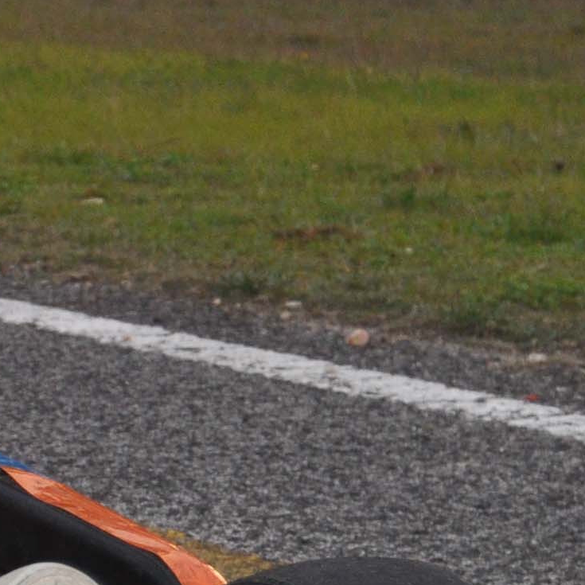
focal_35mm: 223
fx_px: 4264
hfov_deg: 7.5
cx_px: -673
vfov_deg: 7.8
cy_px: 455
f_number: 4.2
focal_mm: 30
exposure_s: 1/125
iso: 640
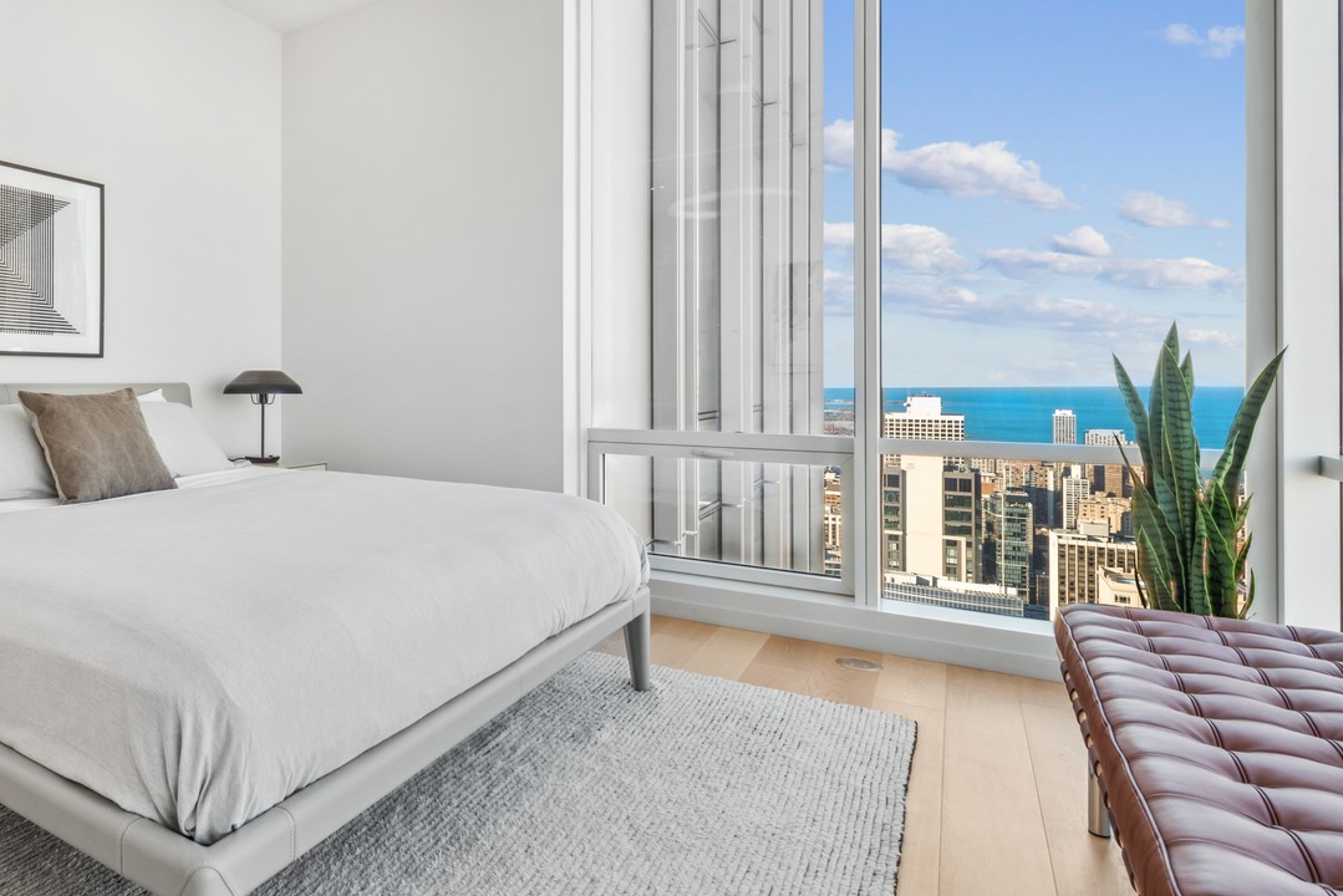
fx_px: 784
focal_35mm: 21
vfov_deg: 59.5
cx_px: 375
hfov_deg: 76.6
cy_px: 444
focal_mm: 14
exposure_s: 1/3.33
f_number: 9
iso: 100
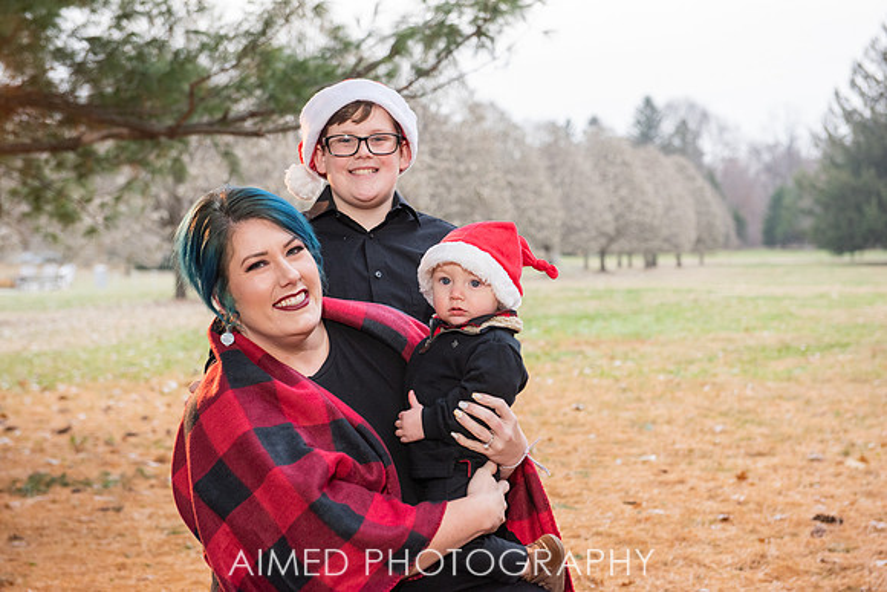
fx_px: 1725
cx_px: 444
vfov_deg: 19.5
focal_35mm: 70
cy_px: 296
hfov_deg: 28.8
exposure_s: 1/200
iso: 1000
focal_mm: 70
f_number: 5
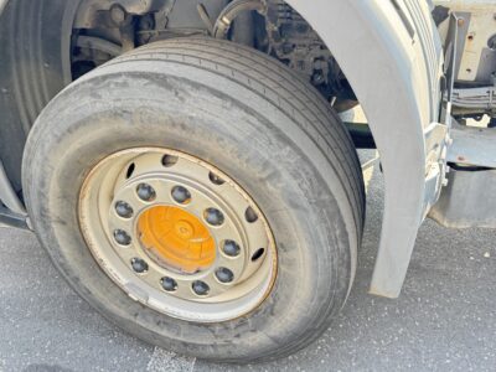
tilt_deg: -29.9
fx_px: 344
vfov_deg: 56.8
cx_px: 248
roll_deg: -7.3
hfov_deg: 71.6
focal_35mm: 24
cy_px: 186
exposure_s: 1/143
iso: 100
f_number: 1.78
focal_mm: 6.76
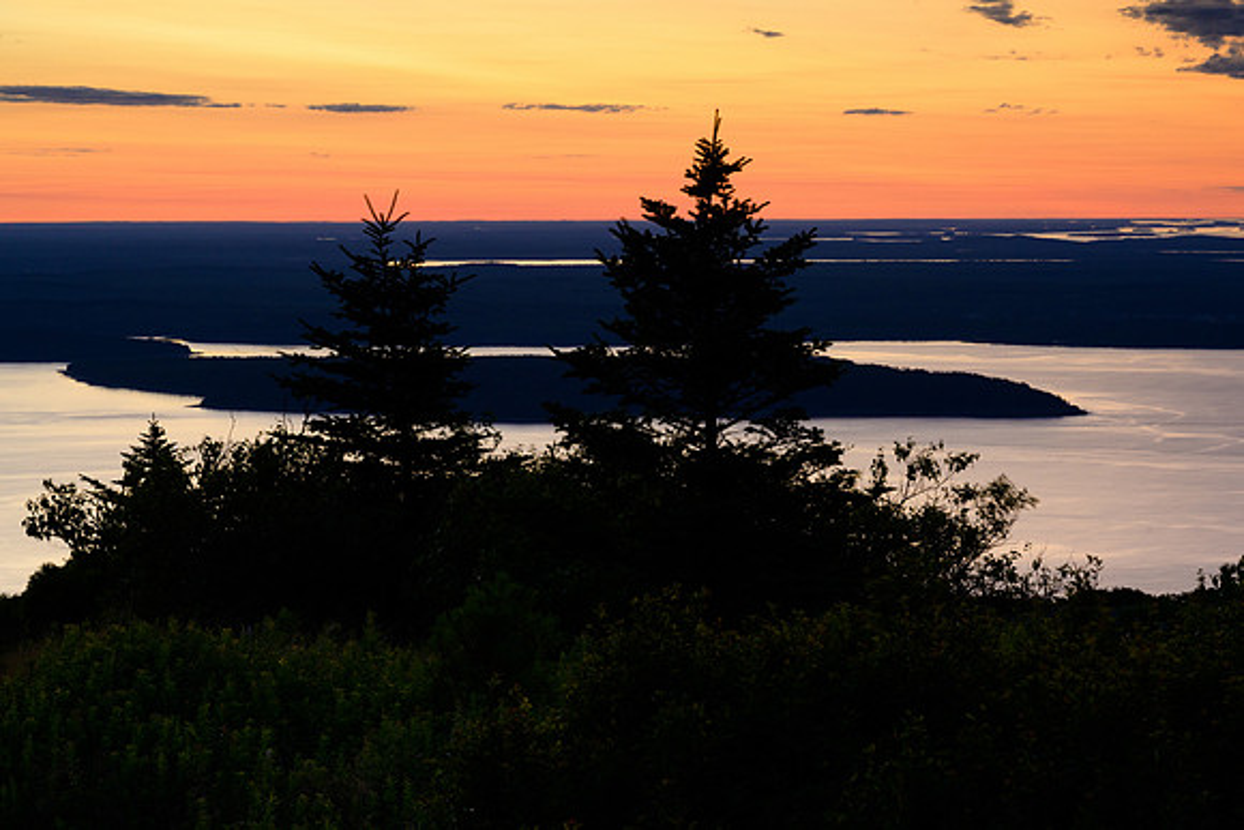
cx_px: 622
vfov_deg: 14.6
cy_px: 415
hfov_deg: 21.8
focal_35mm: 94
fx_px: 3236
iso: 800
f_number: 14
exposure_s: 1/8
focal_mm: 92
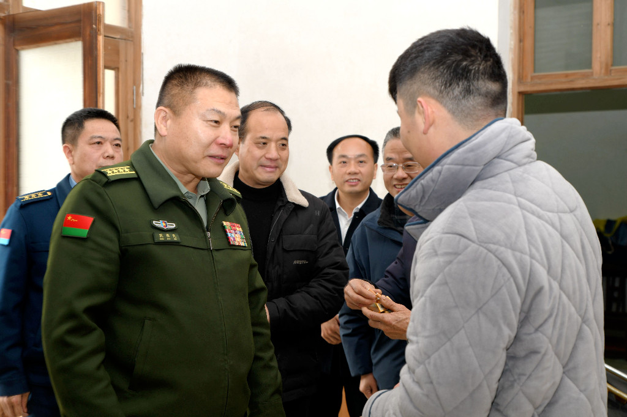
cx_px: 314
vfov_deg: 22.6
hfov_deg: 33.4
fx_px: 1045
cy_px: 208
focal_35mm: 60
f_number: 5.6
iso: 320
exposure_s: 1/60
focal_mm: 60
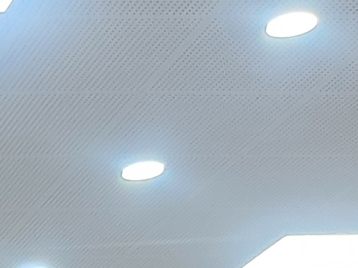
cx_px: -580
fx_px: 1850
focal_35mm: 179
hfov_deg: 9.5
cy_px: 1000
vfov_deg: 6.8
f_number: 1.8
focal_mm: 5.4
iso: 400
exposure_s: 1/120
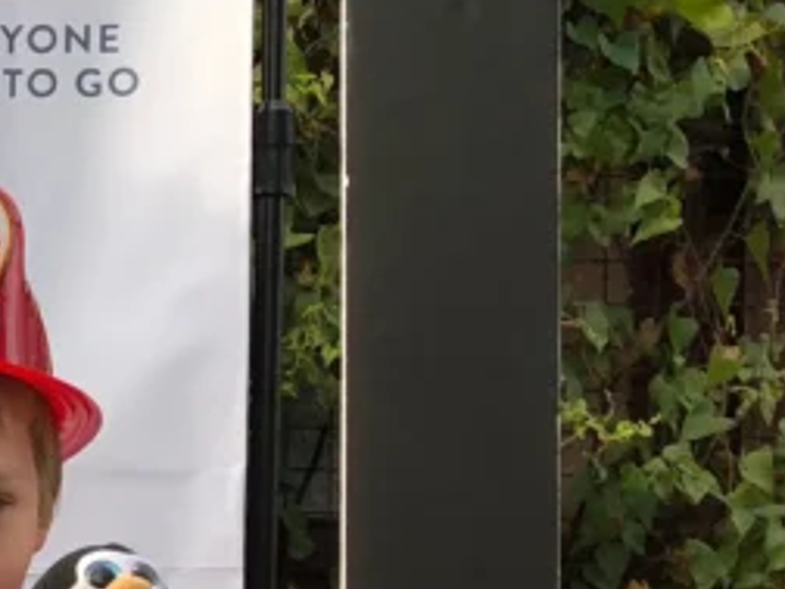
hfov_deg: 14.3
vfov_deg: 12.7
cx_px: -797
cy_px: 679
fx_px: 2585
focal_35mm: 114
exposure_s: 1/302
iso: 20
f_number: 1.8
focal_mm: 3.99
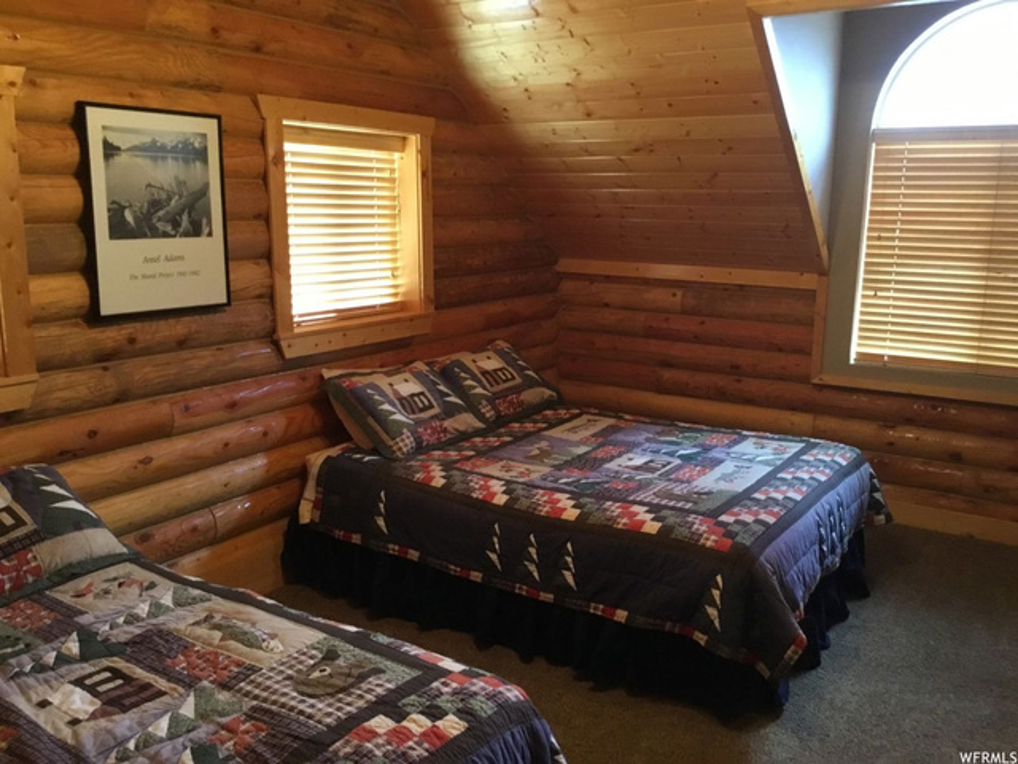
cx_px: 509
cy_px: 382
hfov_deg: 58.4
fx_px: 912
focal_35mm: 31
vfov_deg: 45.4
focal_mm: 3.3
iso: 160
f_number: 2.4
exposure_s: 1/30
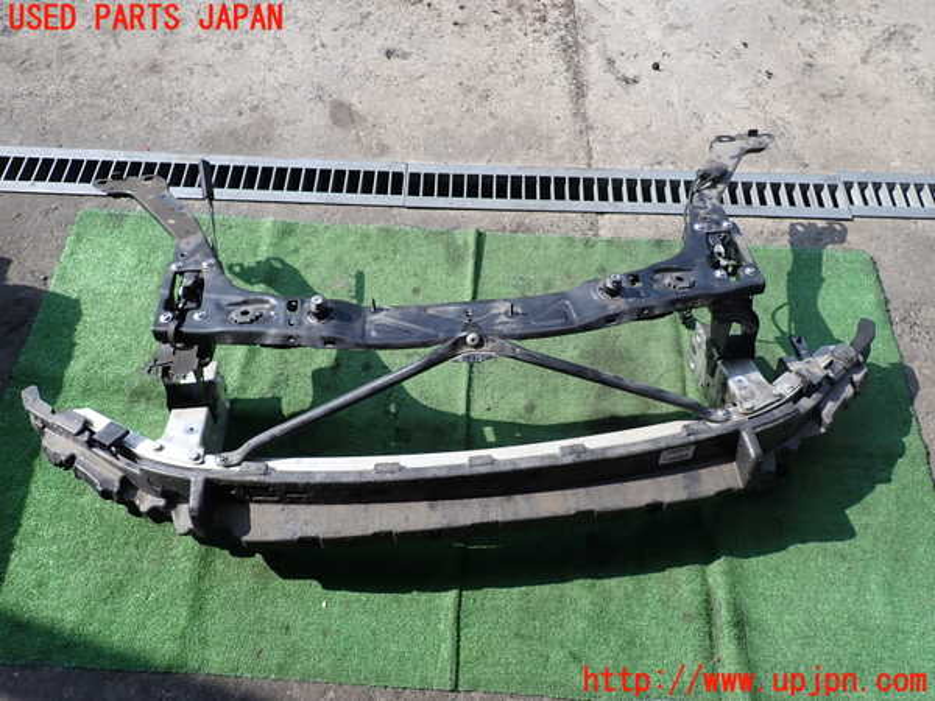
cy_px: 350
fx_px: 675
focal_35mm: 25
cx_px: 468
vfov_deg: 54.9
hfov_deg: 69.4
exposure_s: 1/640
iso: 100
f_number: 2.8
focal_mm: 4.5
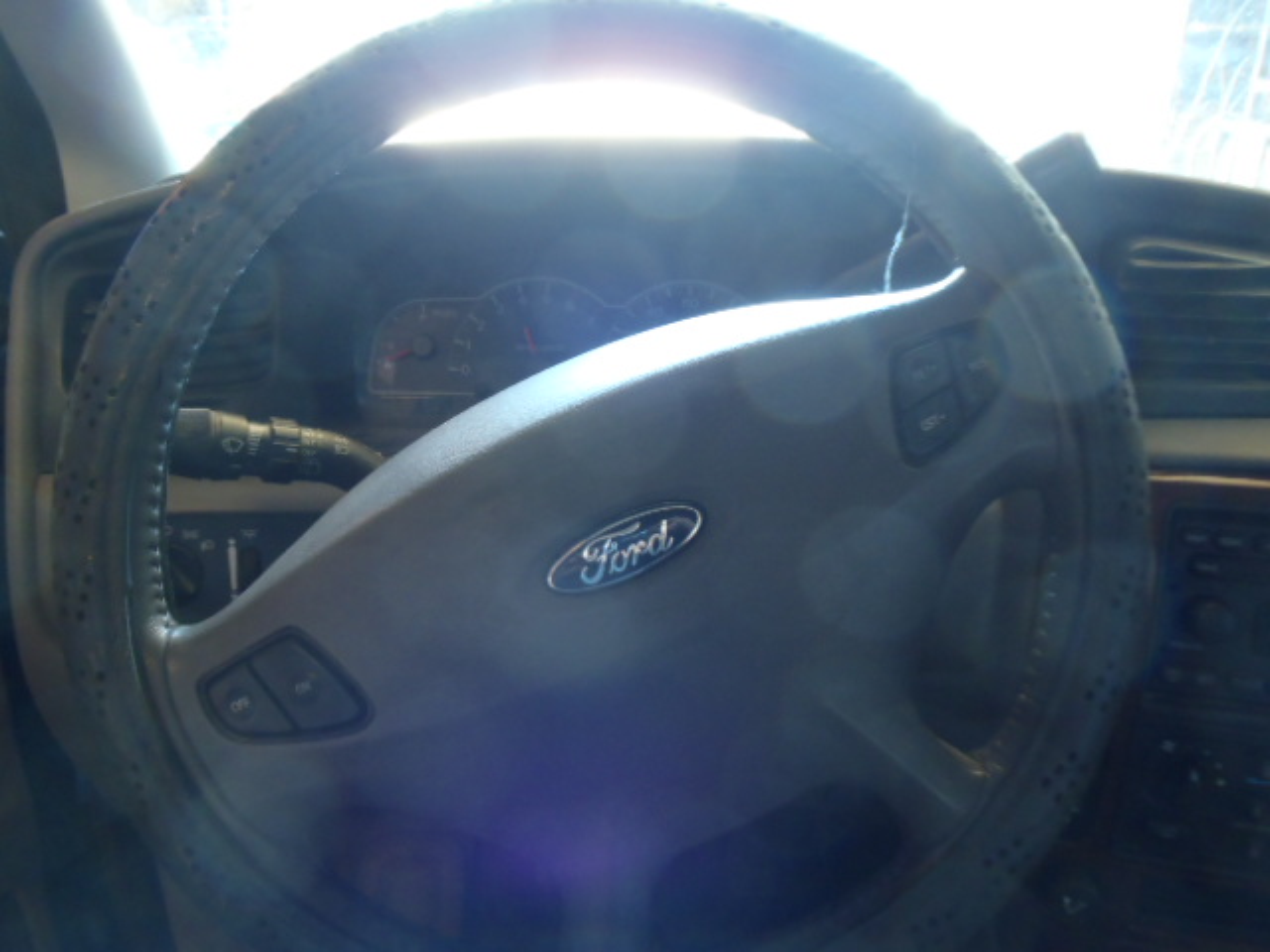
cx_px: 635
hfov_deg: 63.4
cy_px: 476
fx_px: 1027
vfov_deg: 49.7
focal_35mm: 28
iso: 200
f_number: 3.9
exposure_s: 1/6
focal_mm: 5
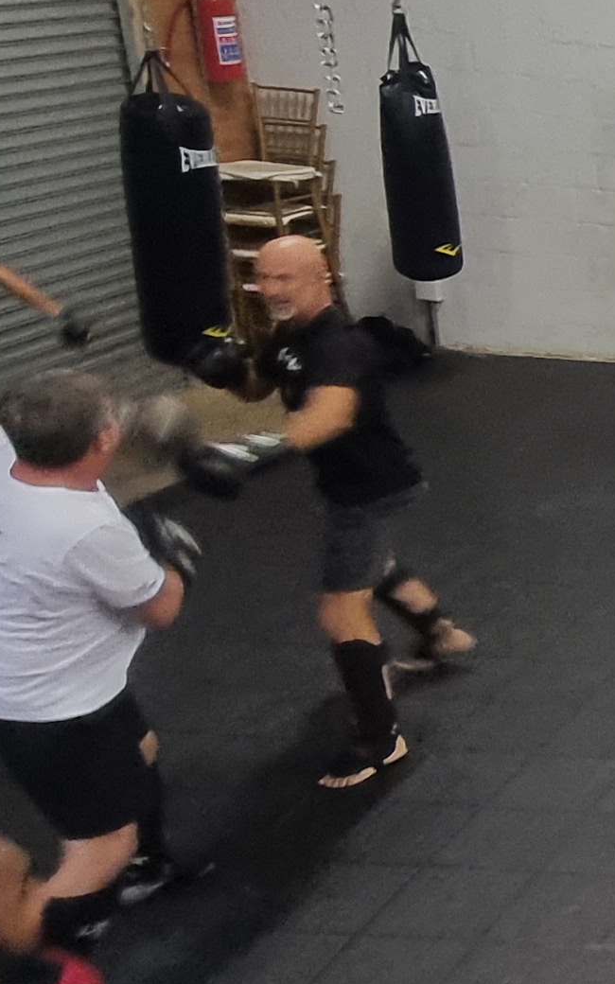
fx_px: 1421
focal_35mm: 53
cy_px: 385
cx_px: 1431
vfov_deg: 38.0
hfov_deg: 15.3
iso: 320
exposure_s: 1/33
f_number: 2.2
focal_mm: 2.2
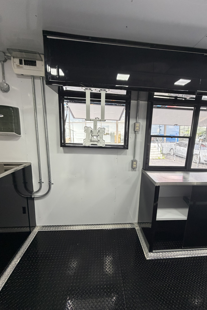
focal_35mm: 15
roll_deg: +0.8
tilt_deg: -6.8
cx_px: 113
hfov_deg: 77.1
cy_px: 157
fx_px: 129
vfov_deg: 100.4
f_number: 2.2
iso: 250
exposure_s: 1/120
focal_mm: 2.22
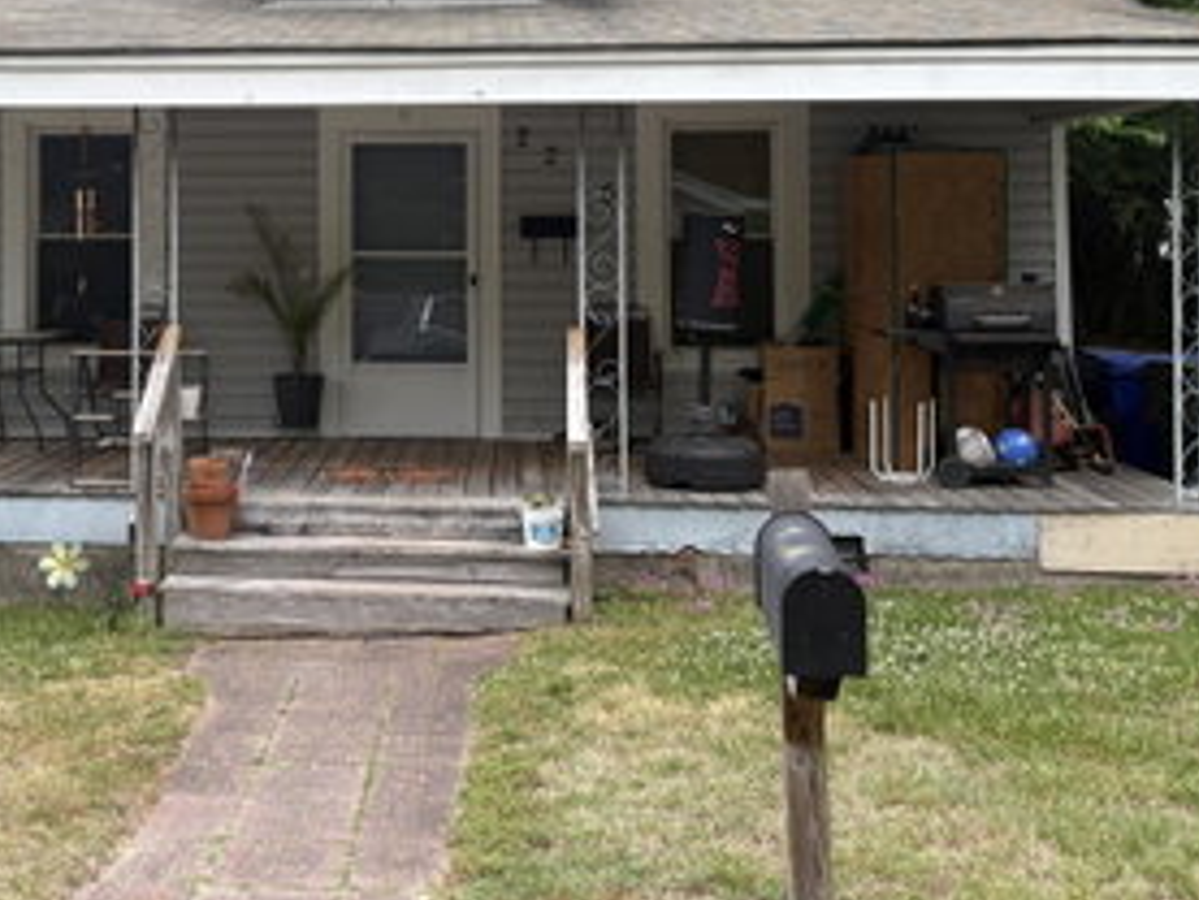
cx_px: 364
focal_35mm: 48
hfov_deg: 39.0
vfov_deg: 29.8
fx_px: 1663
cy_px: 216
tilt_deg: +1.3
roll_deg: +0.1
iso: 64
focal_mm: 5.96
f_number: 1.6
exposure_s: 1/395
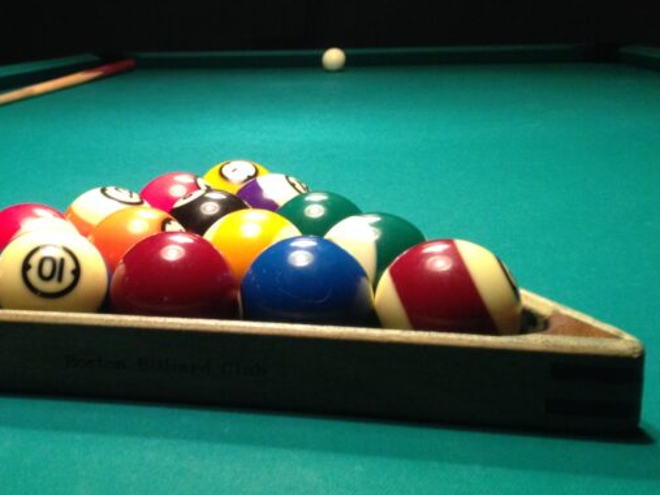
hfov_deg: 37.4
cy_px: 244
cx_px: 178
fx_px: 953
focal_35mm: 50
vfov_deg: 29.1
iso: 320
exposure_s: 1/20
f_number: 2.4
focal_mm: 4.12
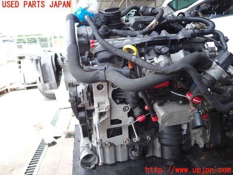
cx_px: 116
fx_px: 168
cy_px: 88
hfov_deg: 69.4
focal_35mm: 25
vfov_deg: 54.9
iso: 100
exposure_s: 1/320
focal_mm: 4.5
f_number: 2
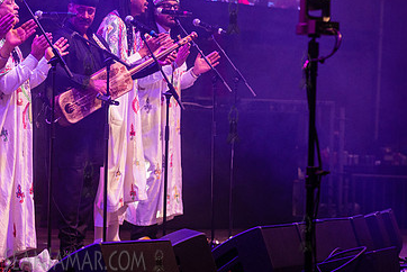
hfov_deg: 9.5
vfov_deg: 6.4
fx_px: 2444
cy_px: 69
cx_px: 88
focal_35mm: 216
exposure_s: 1/500
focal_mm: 135
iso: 2500
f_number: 5
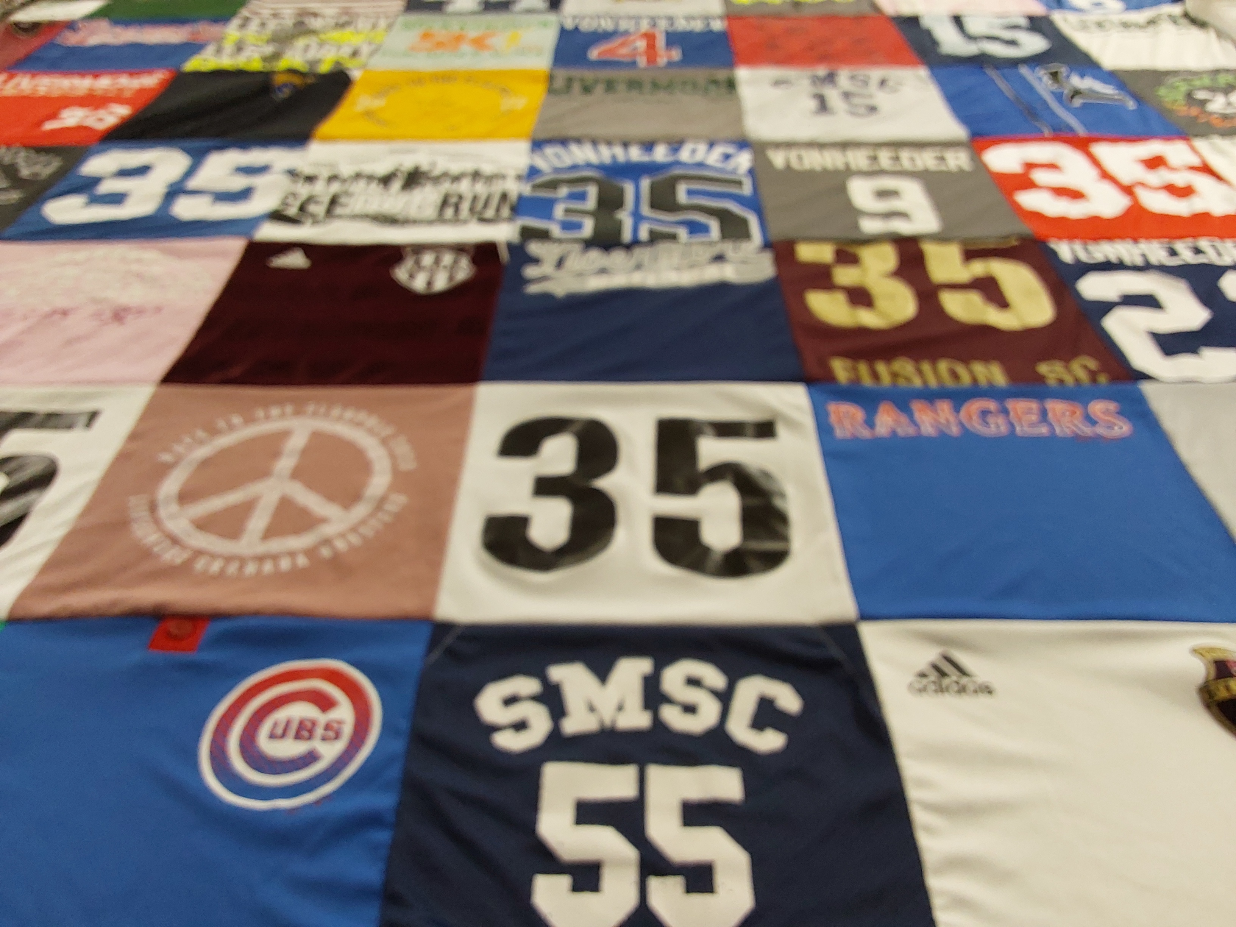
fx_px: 1000
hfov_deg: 63.4
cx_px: 618
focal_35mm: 28
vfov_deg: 49.7
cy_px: 464
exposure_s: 1/60
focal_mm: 2.91
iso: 125
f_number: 1.9
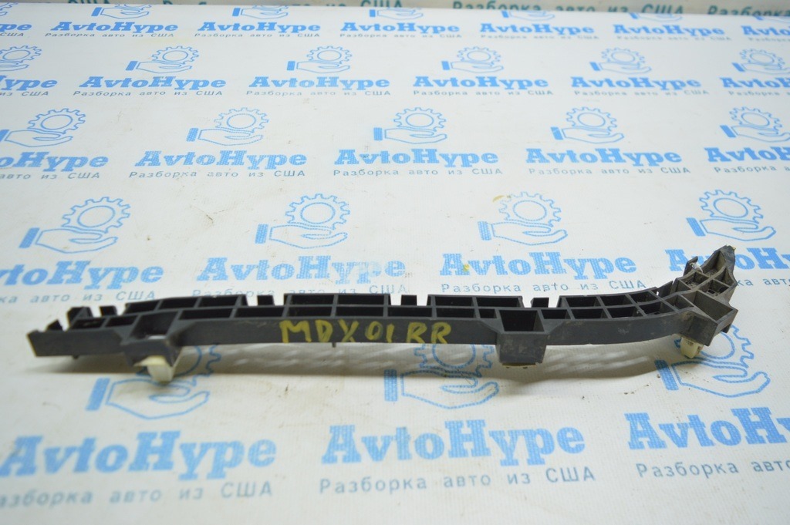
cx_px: 395
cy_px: 262
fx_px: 592
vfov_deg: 47.9
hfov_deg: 67.4
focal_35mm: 27
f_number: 3.5
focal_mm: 18
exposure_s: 1/60
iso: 400
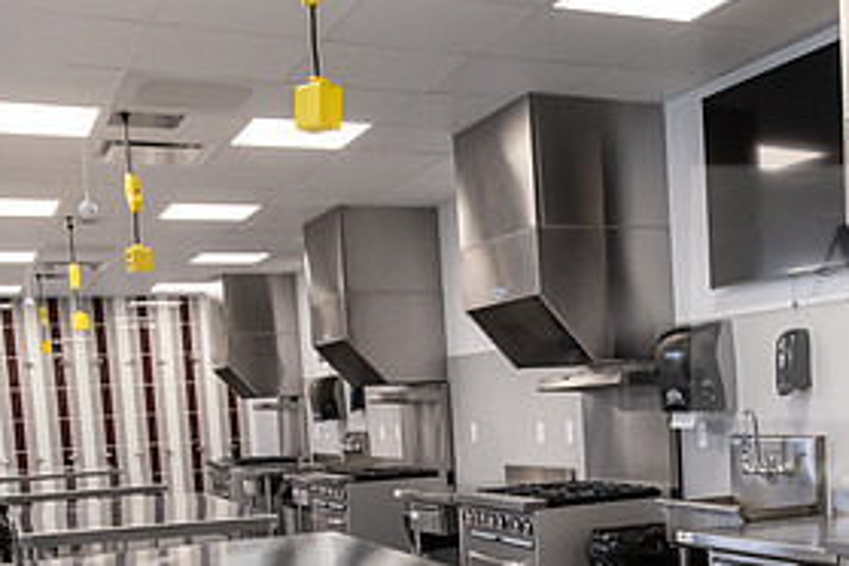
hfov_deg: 37.6
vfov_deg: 25.0
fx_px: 1226
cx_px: 599
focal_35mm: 52
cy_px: 534
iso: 1250
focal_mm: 25
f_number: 5.6
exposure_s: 1/160
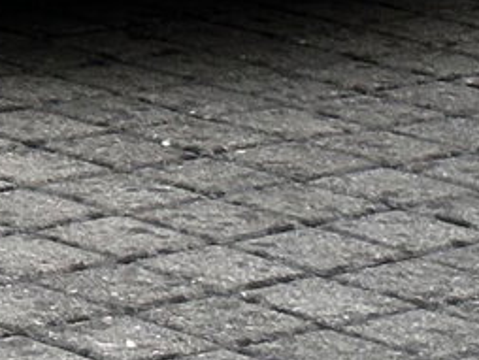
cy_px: -754
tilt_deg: -2.6
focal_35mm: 340
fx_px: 4709
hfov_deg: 5.6
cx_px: -654
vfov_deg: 4.2
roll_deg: -0.5
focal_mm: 6.86
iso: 64
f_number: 1.78
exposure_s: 1/121
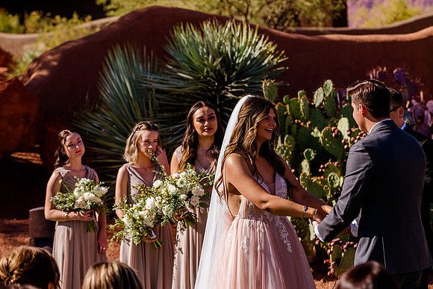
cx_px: 216
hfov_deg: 14.7
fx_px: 1684
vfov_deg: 9.8
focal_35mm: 140
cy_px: 144
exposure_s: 1/800
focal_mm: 140
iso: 200
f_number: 5.6
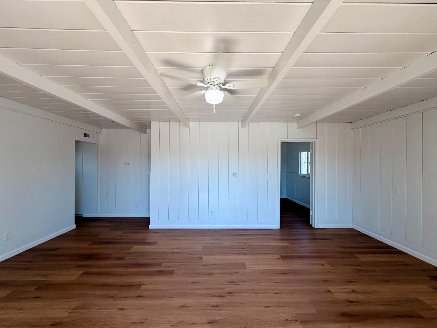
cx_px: 218
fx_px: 177
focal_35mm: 14
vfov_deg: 85.7
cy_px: 164
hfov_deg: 102.1
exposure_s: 1/121
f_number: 2.2
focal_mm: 2.22
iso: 64
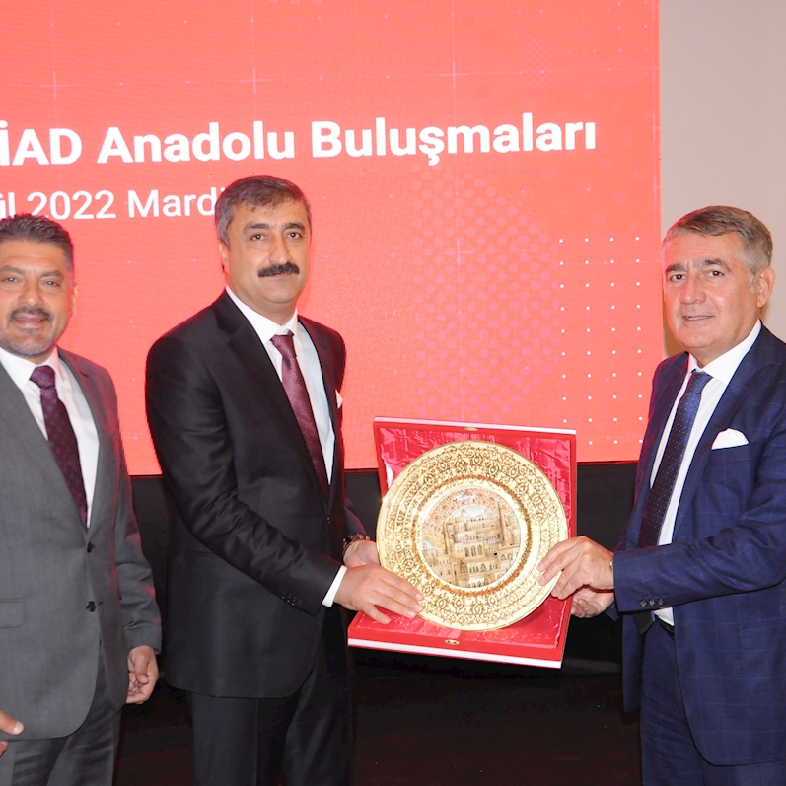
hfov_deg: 34.0
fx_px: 1284
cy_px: 393
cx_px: 331
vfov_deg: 34.0
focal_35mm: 50
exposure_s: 1/100
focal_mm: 26
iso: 1600
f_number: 5
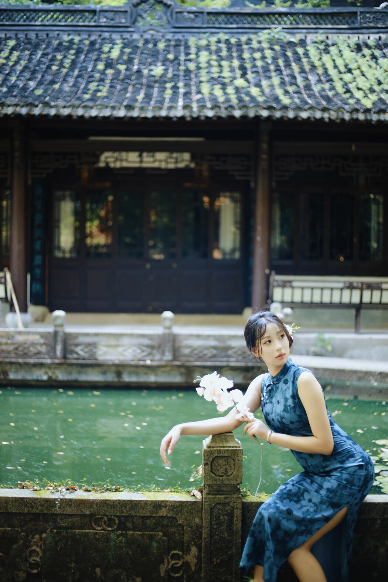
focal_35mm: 49
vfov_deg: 40.3
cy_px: 291
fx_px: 792
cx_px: 194
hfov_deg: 27.5
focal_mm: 50
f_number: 1.8
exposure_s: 1/125
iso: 500
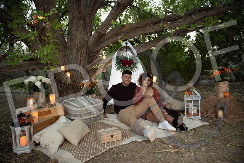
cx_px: 122
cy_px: 82
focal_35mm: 24
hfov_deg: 73.7
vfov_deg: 53.2
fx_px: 163
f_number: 2.8
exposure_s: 1/60
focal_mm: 24
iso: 400
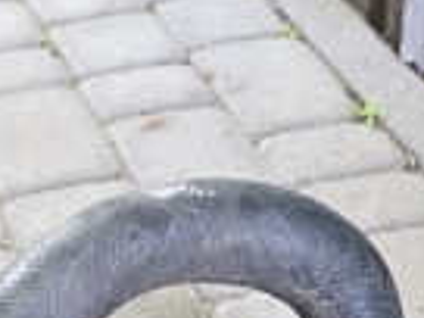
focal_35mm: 108
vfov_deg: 12.6
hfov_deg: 18.0
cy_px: 564
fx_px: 1323
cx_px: 65
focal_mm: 6.3
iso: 200
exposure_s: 1/100
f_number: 1.7
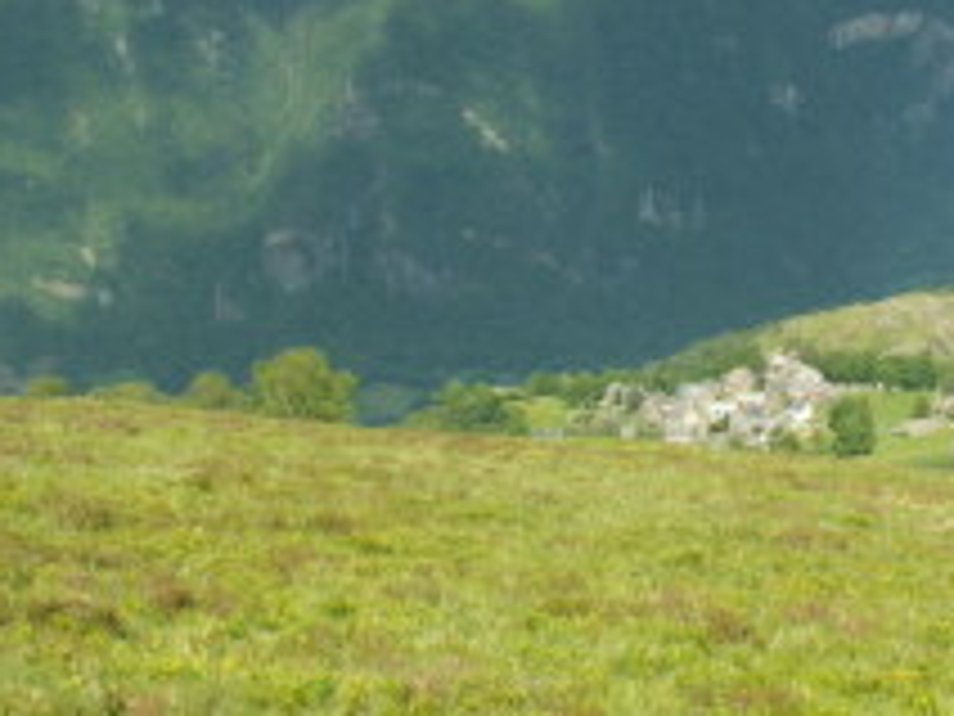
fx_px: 1819
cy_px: 203
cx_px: 711
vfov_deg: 22.1
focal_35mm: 66
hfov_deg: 29.0
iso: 50
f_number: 8
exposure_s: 1/100
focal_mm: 5.86
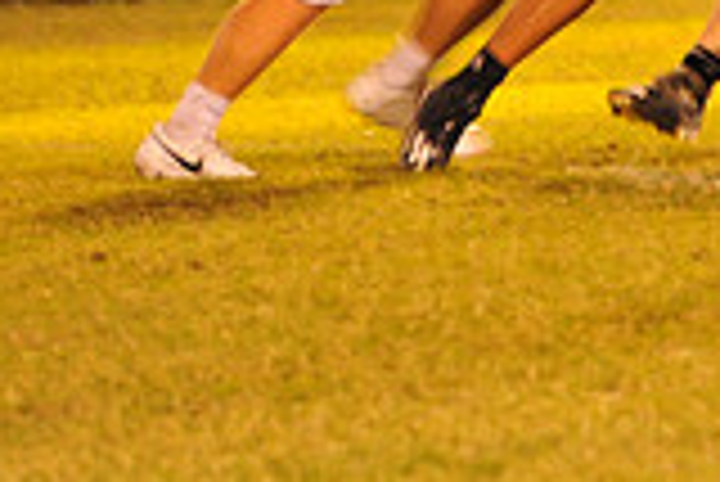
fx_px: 14493
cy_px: -216
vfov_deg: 1.9
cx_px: 1148
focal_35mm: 724
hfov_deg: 2.8
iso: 5000
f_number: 5
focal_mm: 200
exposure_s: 1/160
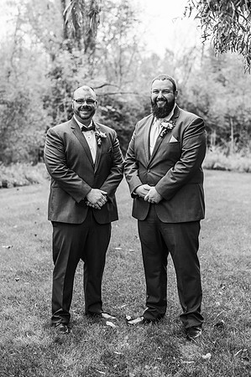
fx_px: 608
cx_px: 126
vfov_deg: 34.5
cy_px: 188
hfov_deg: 23.3
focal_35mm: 58
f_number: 2.8
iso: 500
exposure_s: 1/1000
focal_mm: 58
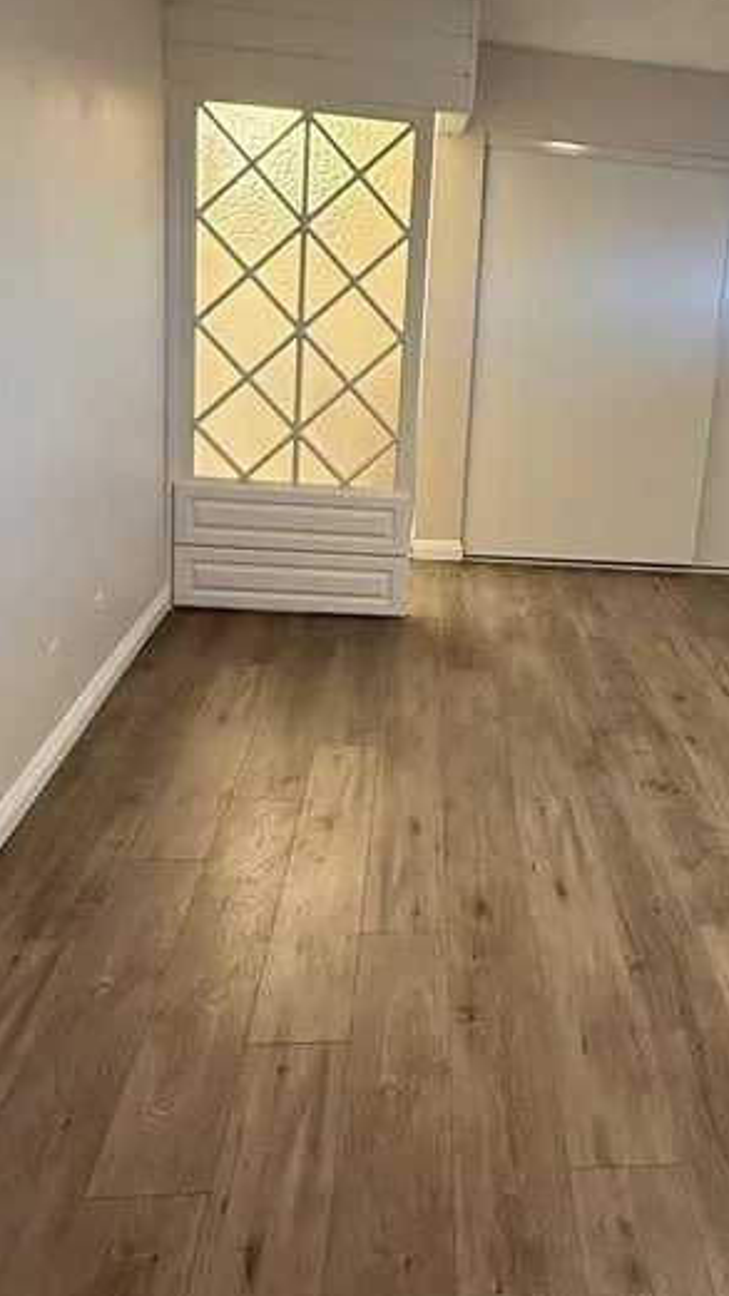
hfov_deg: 37.9
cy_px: 498
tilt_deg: -12.6
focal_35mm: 30
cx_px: 552
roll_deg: -5.2
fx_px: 1031
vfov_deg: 63.5
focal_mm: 2.22
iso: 500
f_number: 2.2
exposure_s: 1/60
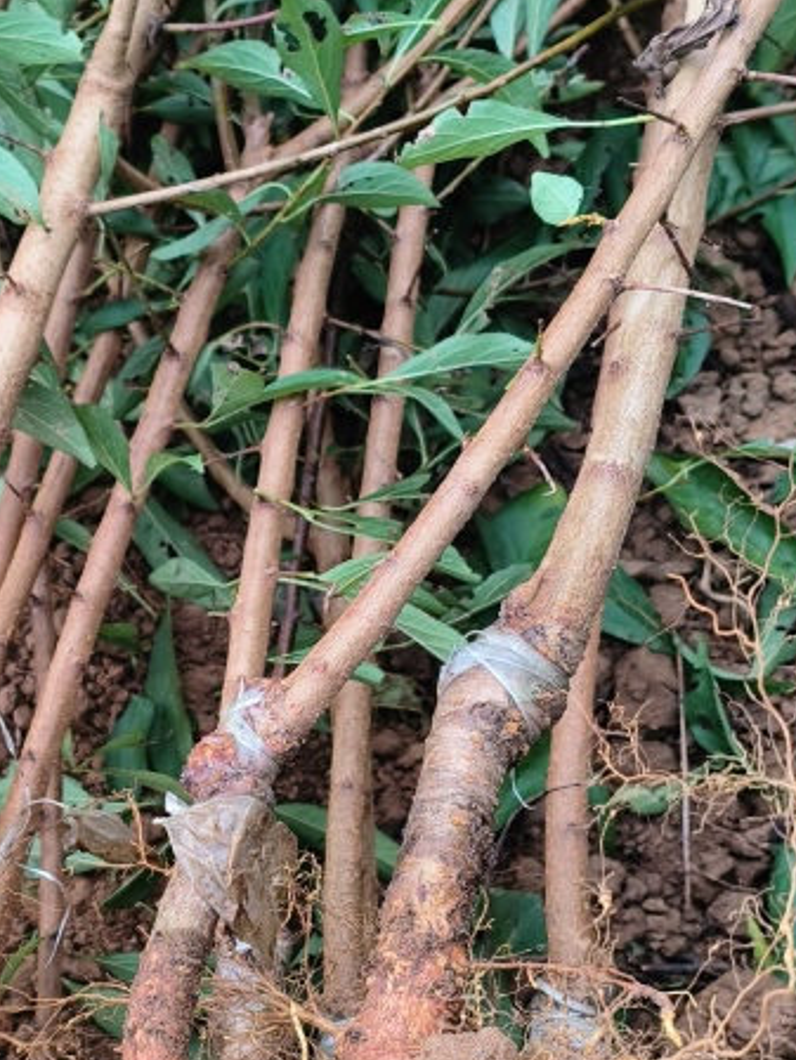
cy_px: 686
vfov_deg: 33.5
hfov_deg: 25.1
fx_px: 1747
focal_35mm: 57
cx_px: 113
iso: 603
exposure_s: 1/334
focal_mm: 5.42
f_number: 1.8
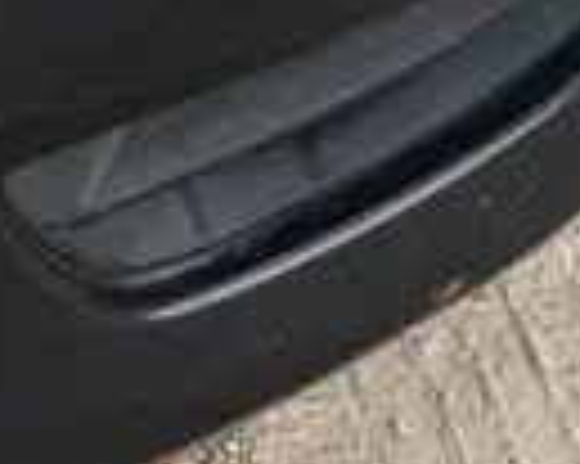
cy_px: -1435
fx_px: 4614
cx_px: -1111
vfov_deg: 5.1
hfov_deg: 6.6
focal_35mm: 269
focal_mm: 5.7
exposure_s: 1/100
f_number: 1.5
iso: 80
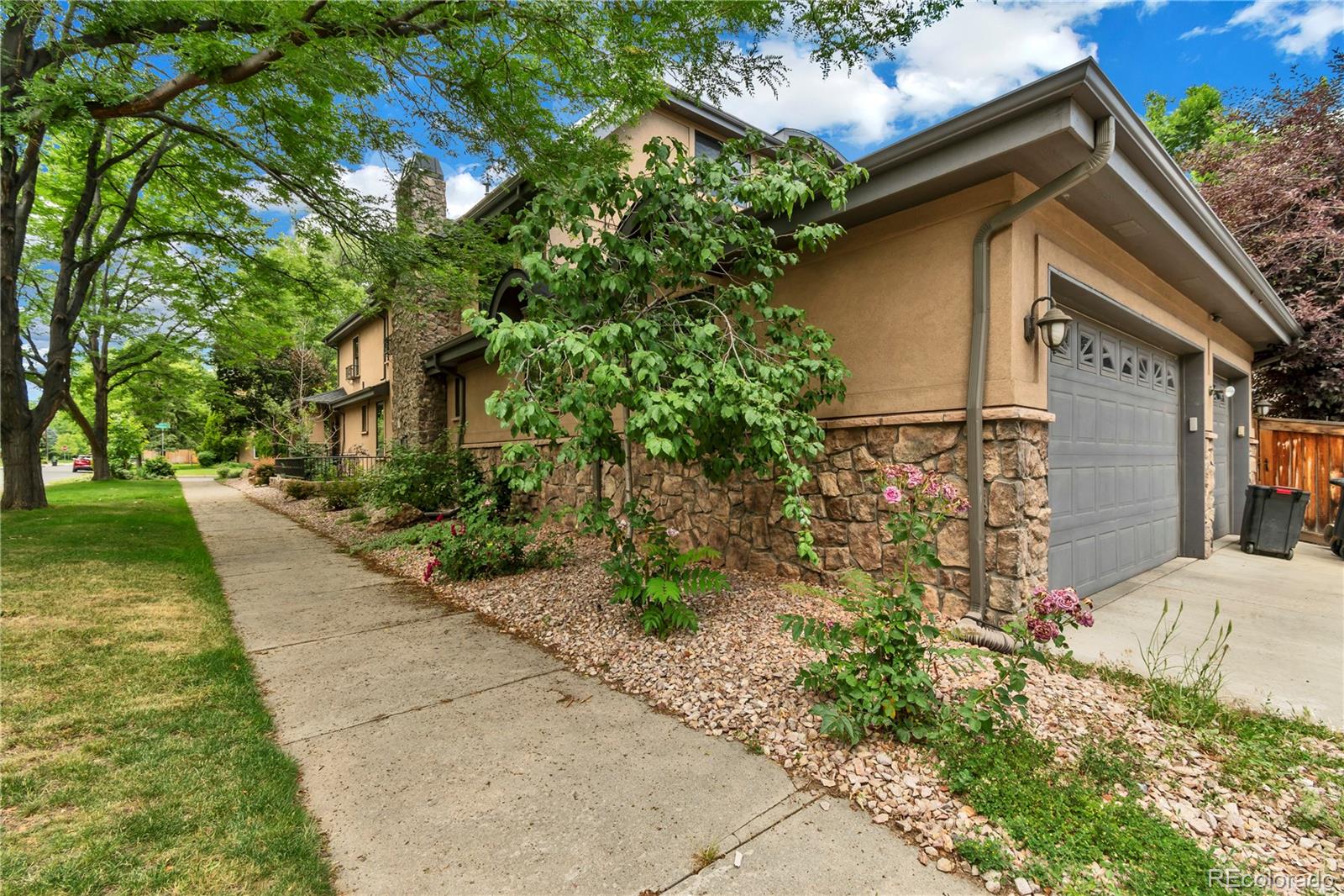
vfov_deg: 77.3
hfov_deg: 100.4
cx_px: 672
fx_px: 560
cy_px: 448
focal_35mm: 15
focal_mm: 10
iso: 100
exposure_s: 1/50
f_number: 10
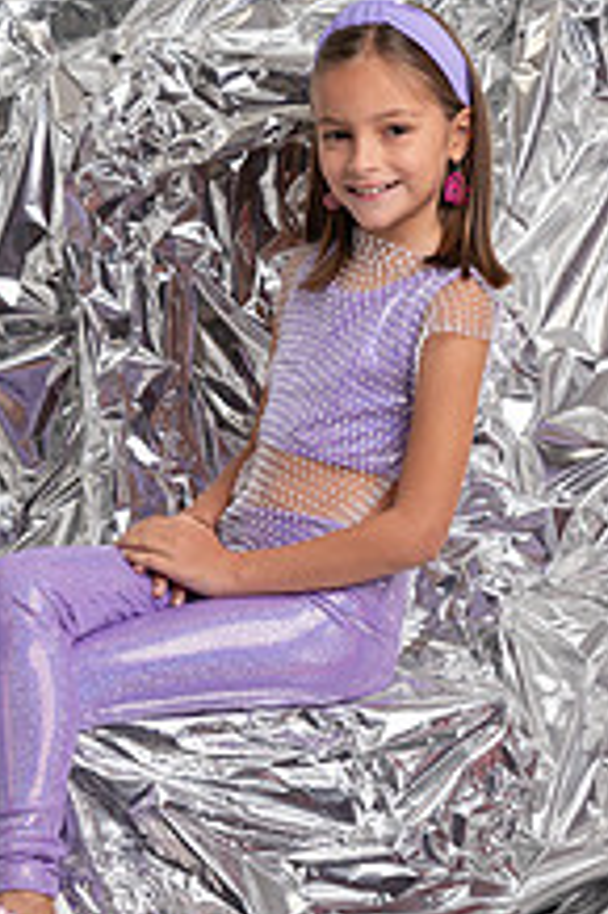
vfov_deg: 16.8
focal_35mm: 122
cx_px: 239
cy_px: 444
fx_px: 3095
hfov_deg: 11.2
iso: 160
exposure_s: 1/125
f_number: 5
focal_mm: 59
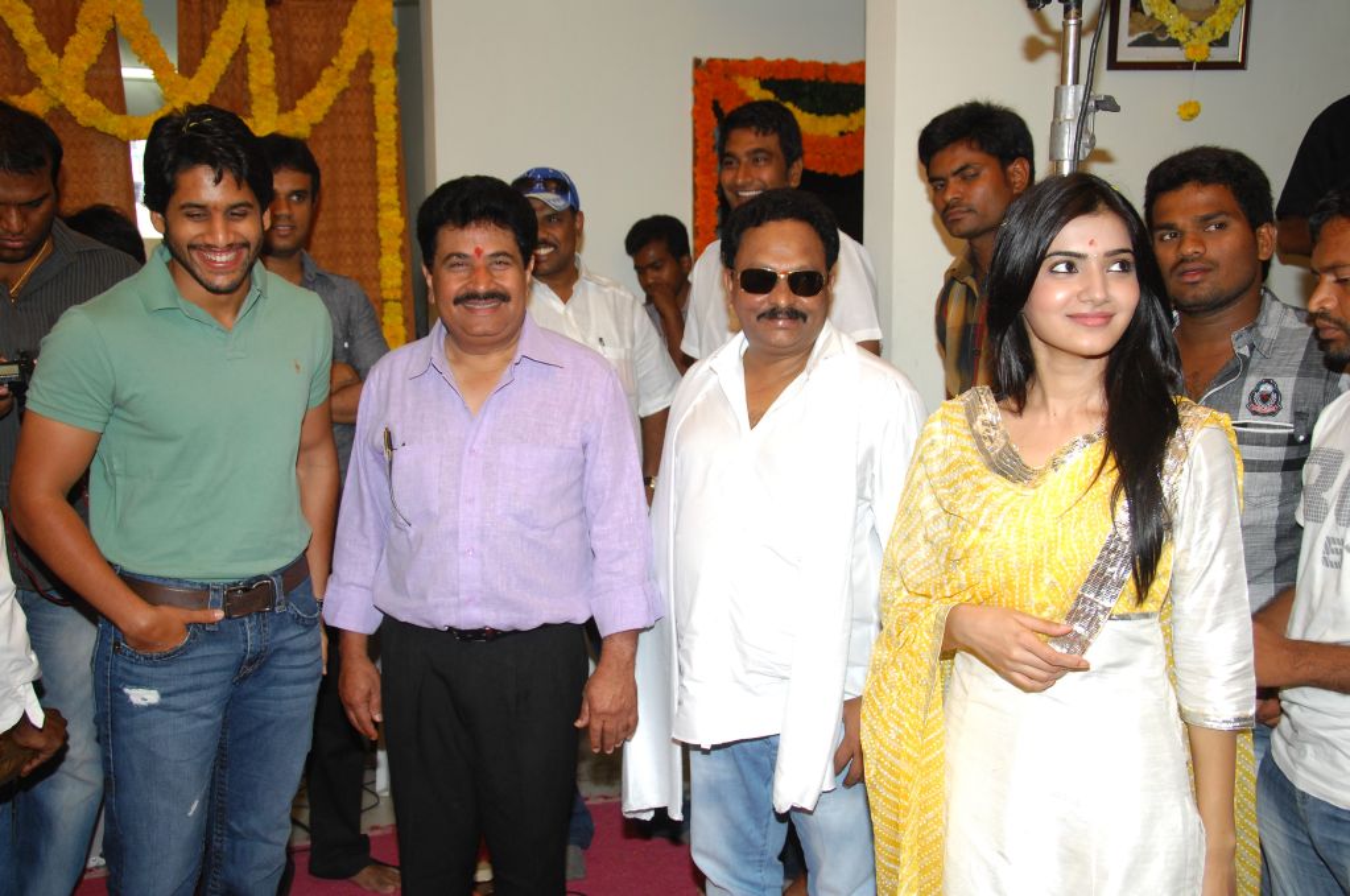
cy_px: 448
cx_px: 675
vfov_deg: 32.9
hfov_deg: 48.0
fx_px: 1517
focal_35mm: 40
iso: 400
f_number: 5.6
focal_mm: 27
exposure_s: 1/160
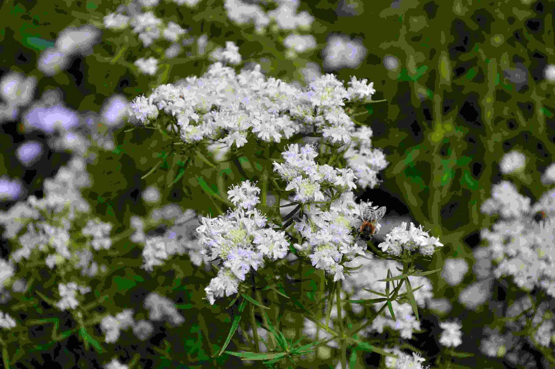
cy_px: 184
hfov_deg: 23.4
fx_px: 1340
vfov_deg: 15.7
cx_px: 278
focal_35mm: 87
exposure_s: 1/640
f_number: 6.3
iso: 200
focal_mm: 58
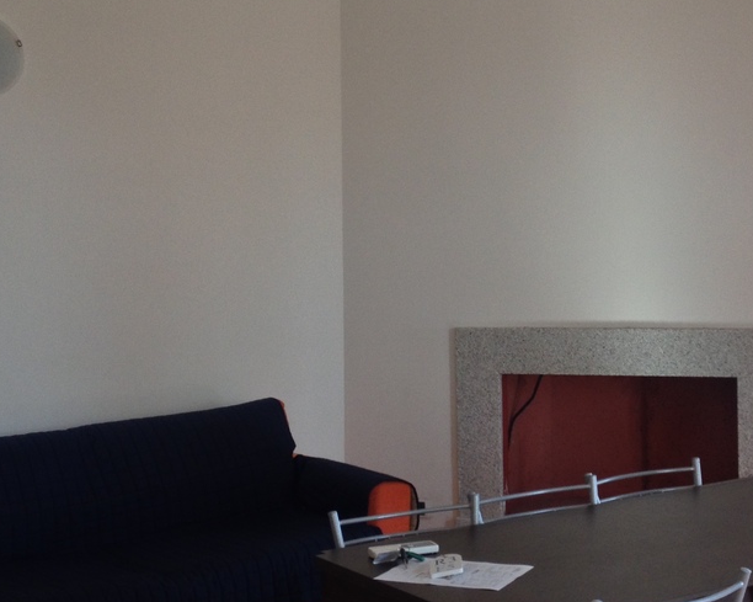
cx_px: 535
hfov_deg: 28.0
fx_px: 1492
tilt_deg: -4.5
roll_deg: +1.8
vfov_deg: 22.8
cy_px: 260
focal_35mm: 67
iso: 80
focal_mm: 4.28
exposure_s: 1/120
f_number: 2.4
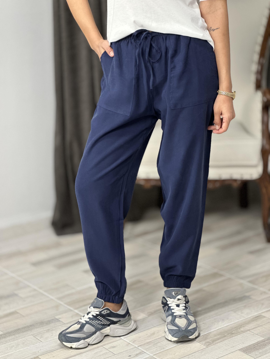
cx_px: 135
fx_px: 801
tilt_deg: -13.5
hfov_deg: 19.1
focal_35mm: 77
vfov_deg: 25.3
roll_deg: +2.8
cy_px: 180
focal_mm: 9
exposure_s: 1/33
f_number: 2.8
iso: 400
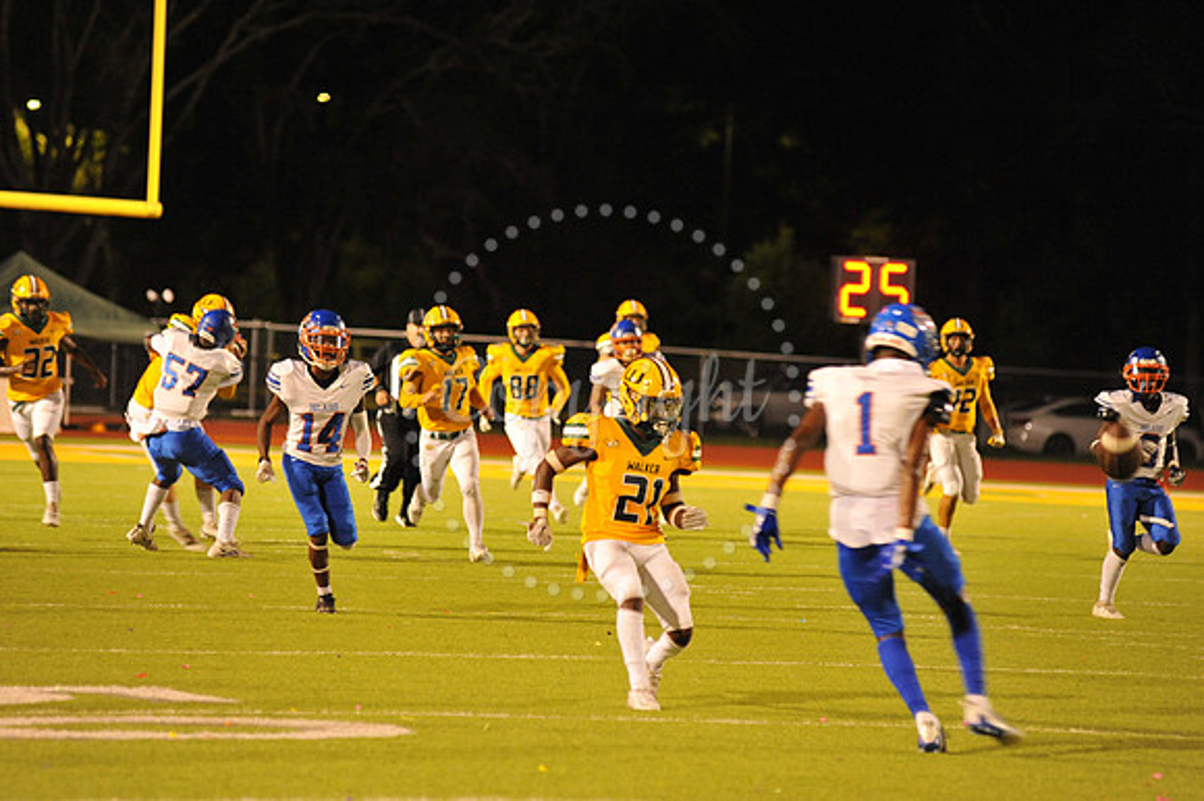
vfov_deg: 6.9
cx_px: 602
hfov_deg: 10.3
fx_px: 6685
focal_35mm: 200
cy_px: 400
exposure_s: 1/160
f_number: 4.5
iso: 3200
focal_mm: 200
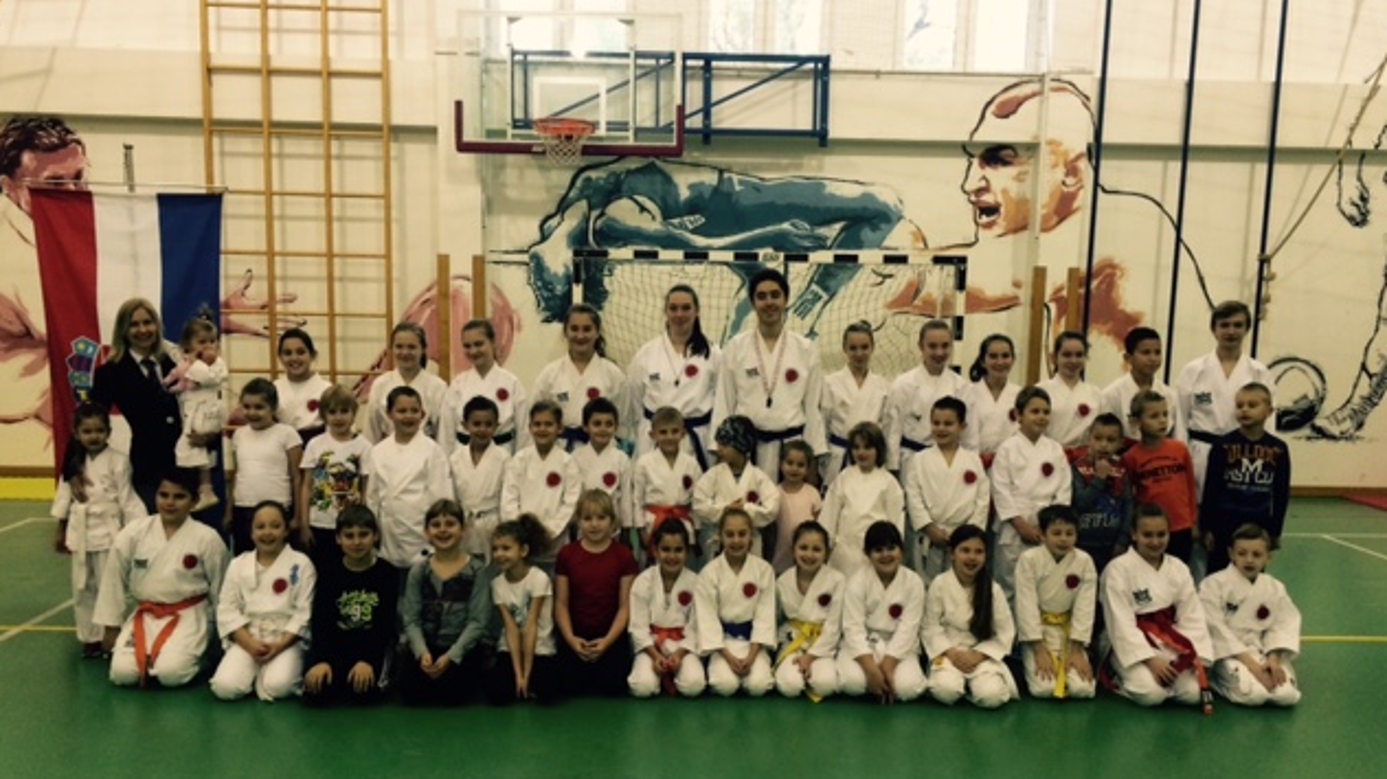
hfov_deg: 61.0
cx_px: 696
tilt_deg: -10.0
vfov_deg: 36.5
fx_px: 1176
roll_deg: -0.3
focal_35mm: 32
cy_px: 459
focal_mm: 4.15
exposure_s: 1/33
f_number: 2.2
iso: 160
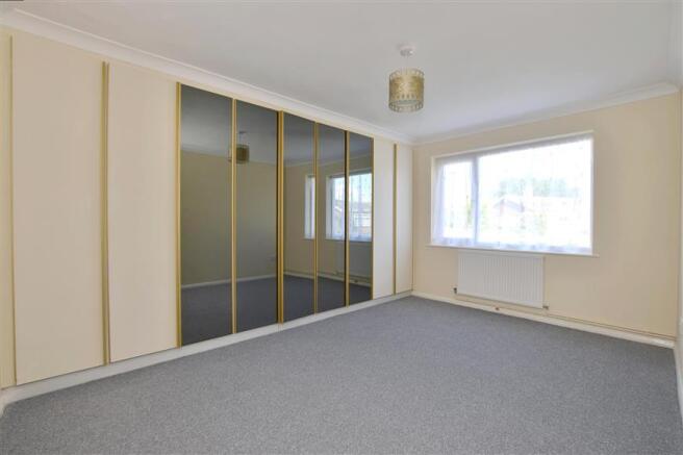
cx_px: 342
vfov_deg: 77.3
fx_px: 284
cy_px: 228
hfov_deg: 100.4
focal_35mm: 15
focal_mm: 10
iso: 200
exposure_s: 1/50
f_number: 11
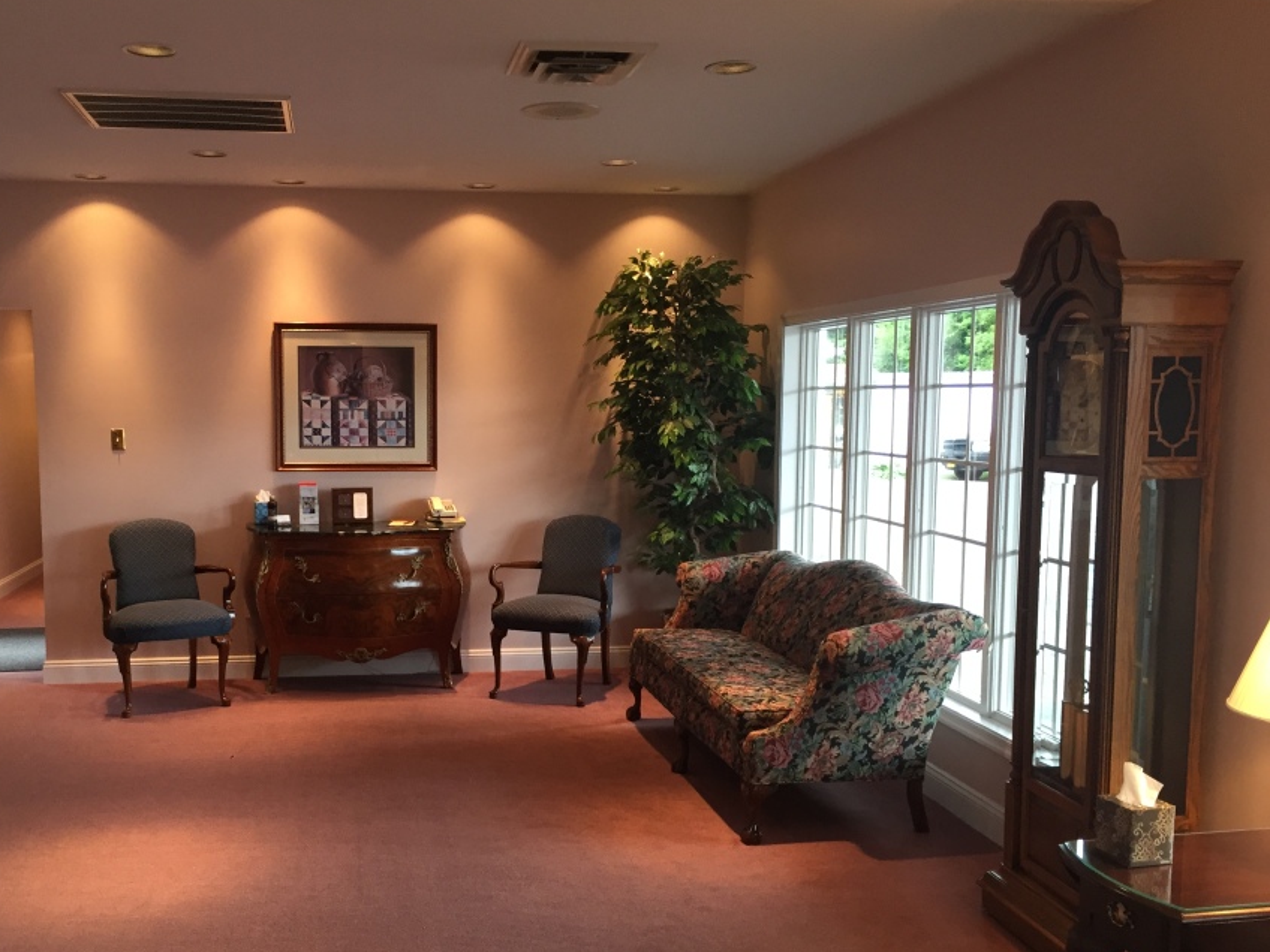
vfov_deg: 40.6
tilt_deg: -6.1
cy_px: 552
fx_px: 1284
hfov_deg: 52.3
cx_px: 505
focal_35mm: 35
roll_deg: -0.4
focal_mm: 4.15
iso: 40
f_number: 2.2
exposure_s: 1/30
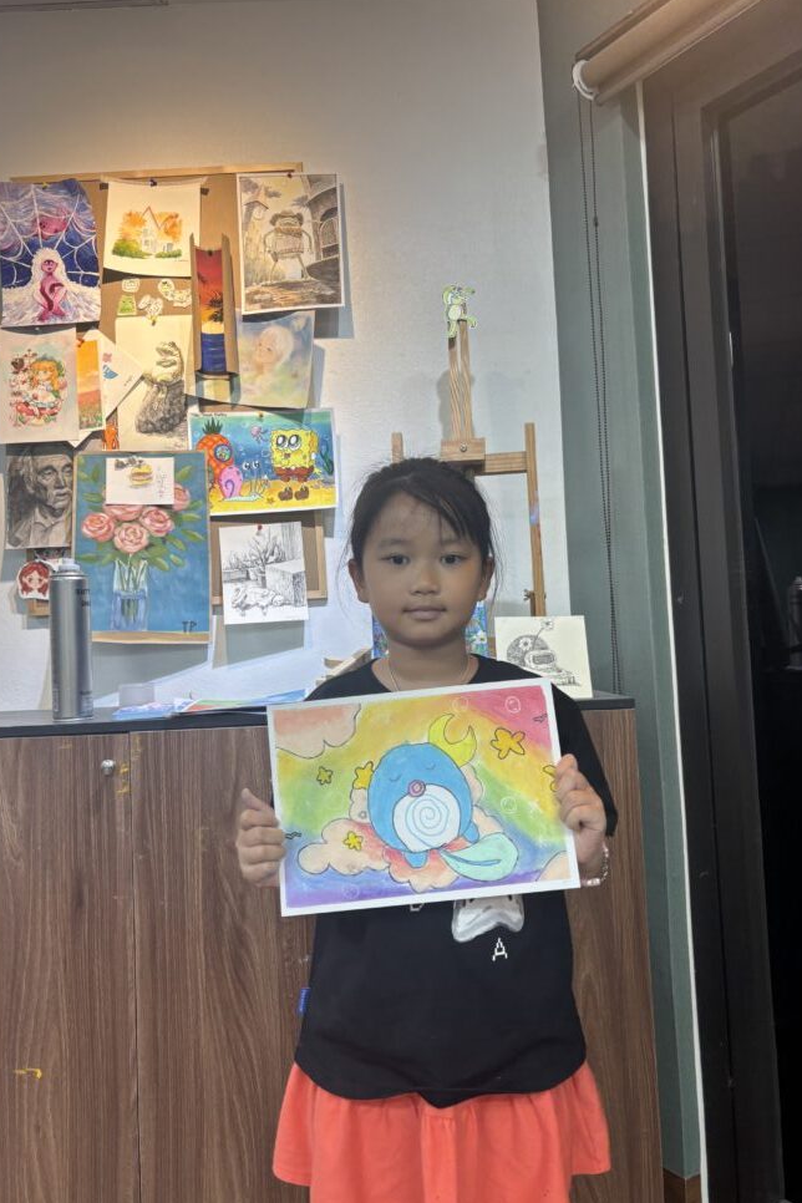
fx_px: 936
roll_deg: +1.5
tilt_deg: +3.1
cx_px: 390
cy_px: 595
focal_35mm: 28
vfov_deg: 65.5
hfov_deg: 46.4
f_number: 1.6
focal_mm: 5.96
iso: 64
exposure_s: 1/100
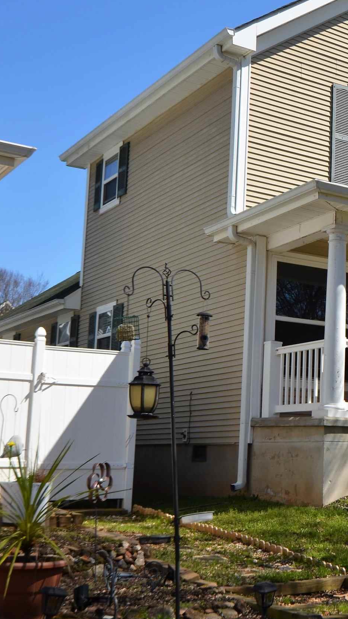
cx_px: 401
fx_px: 901
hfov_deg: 20.6
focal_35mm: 55
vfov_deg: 37.9
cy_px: 324
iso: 100
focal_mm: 19
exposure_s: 1/250
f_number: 9
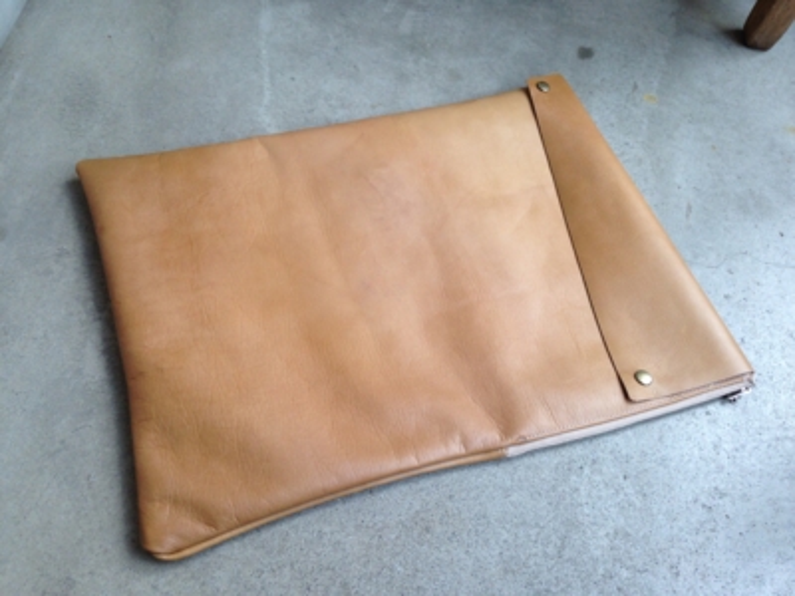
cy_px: 298
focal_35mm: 33
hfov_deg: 55.4
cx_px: 398
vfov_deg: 42.9
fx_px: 758
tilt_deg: -57.4
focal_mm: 4.12
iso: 64
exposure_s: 1/120
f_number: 2.4
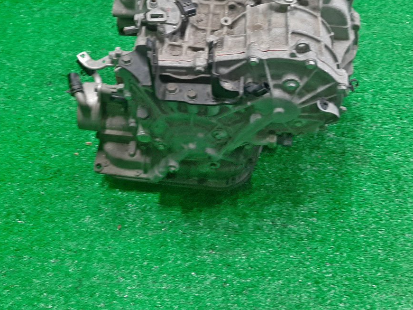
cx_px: 191
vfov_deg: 33.0
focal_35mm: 43
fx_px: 513
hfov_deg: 43.8
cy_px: 78
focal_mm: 3.93
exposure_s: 1/50
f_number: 1.7
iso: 129
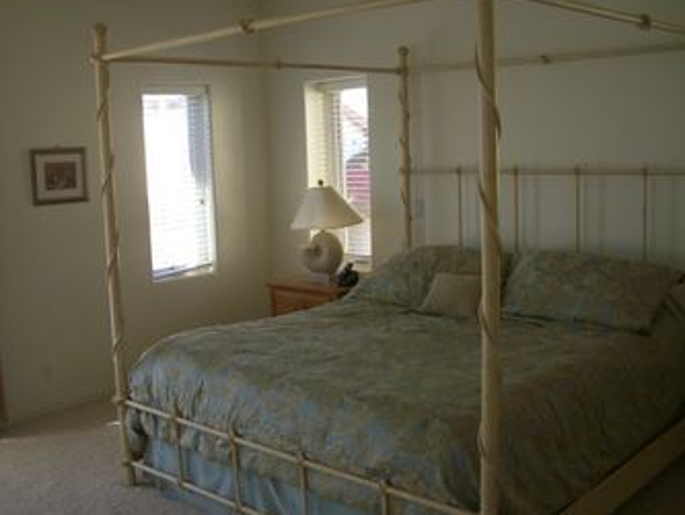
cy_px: 258
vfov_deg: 34.4
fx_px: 831
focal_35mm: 42
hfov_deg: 44.7
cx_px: 311
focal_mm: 7.9
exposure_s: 1/100
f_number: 2.8
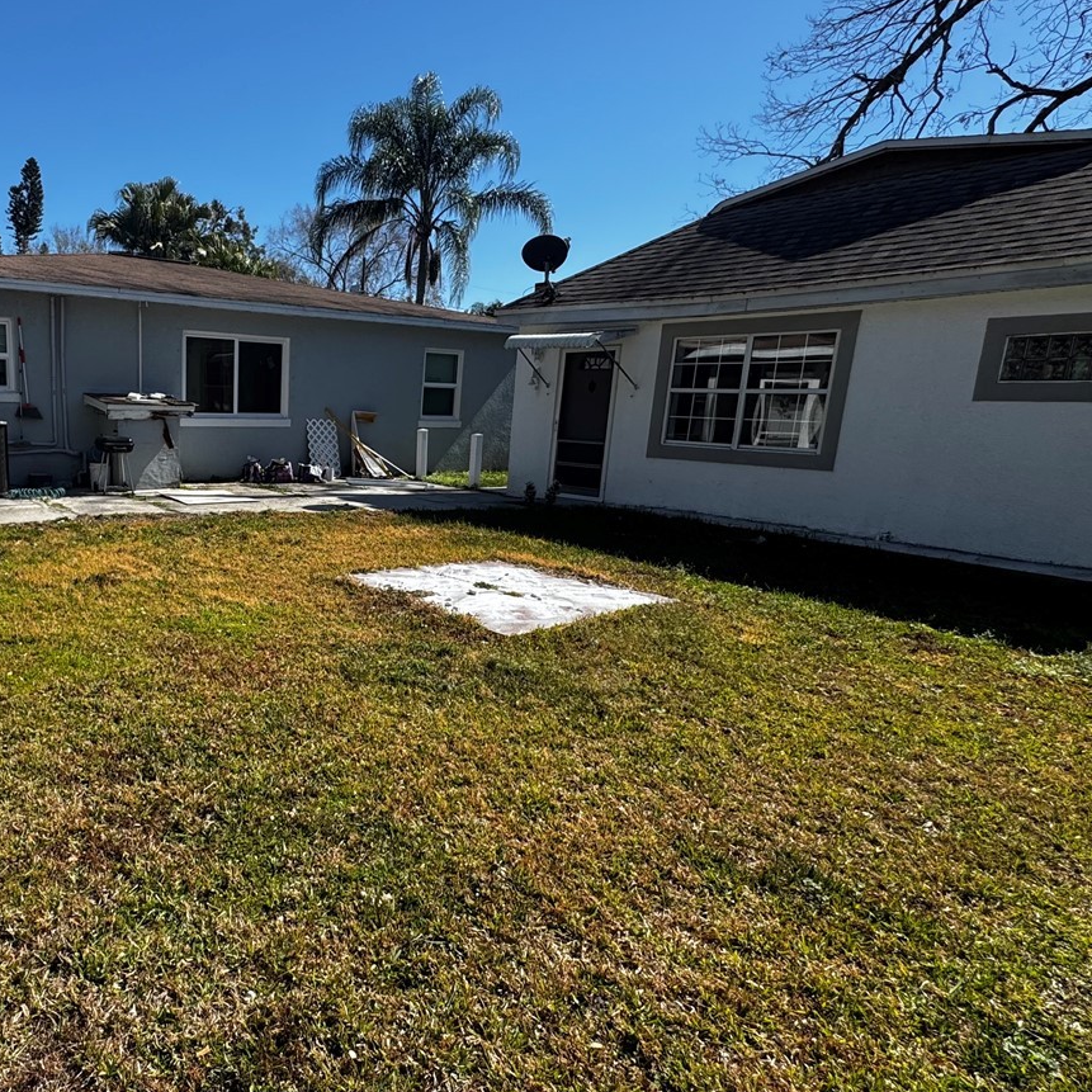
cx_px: 280
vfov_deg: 67.2
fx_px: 821
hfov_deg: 63.5
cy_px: 576
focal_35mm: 23
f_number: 2.2
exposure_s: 1/1370
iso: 50
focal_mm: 2.22
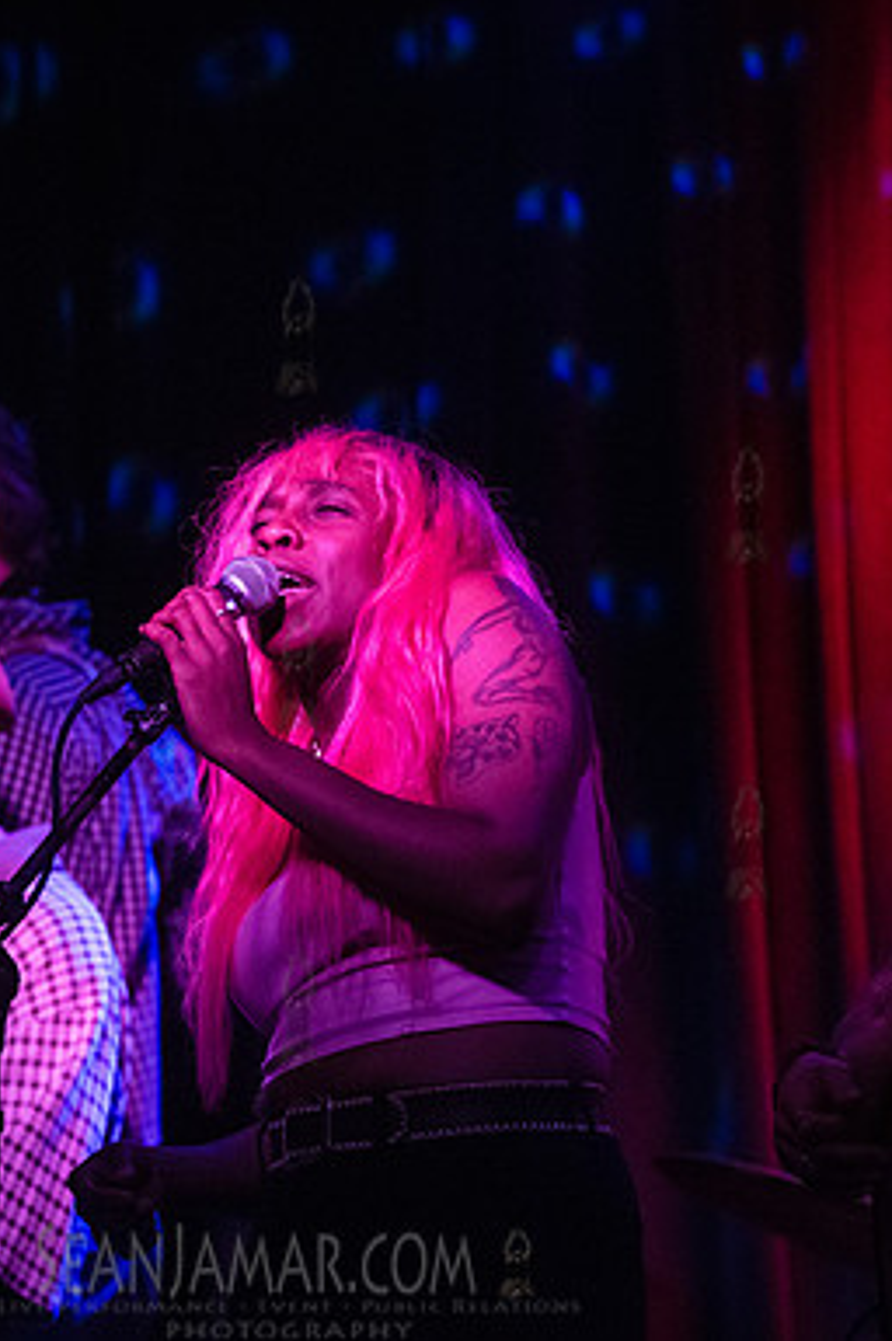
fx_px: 6739
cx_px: 296
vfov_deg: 11.4
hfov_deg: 7.6
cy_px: 670
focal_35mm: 181
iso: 8000
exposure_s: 1/250
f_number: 2.8
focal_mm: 120
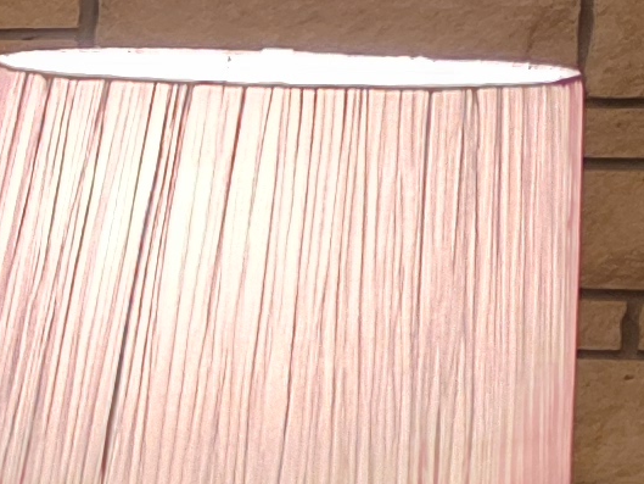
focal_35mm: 174
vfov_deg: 8.3
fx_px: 3238
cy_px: 752
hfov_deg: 9.9
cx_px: -948
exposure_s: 1/120
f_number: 1.7
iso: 800
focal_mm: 6.3
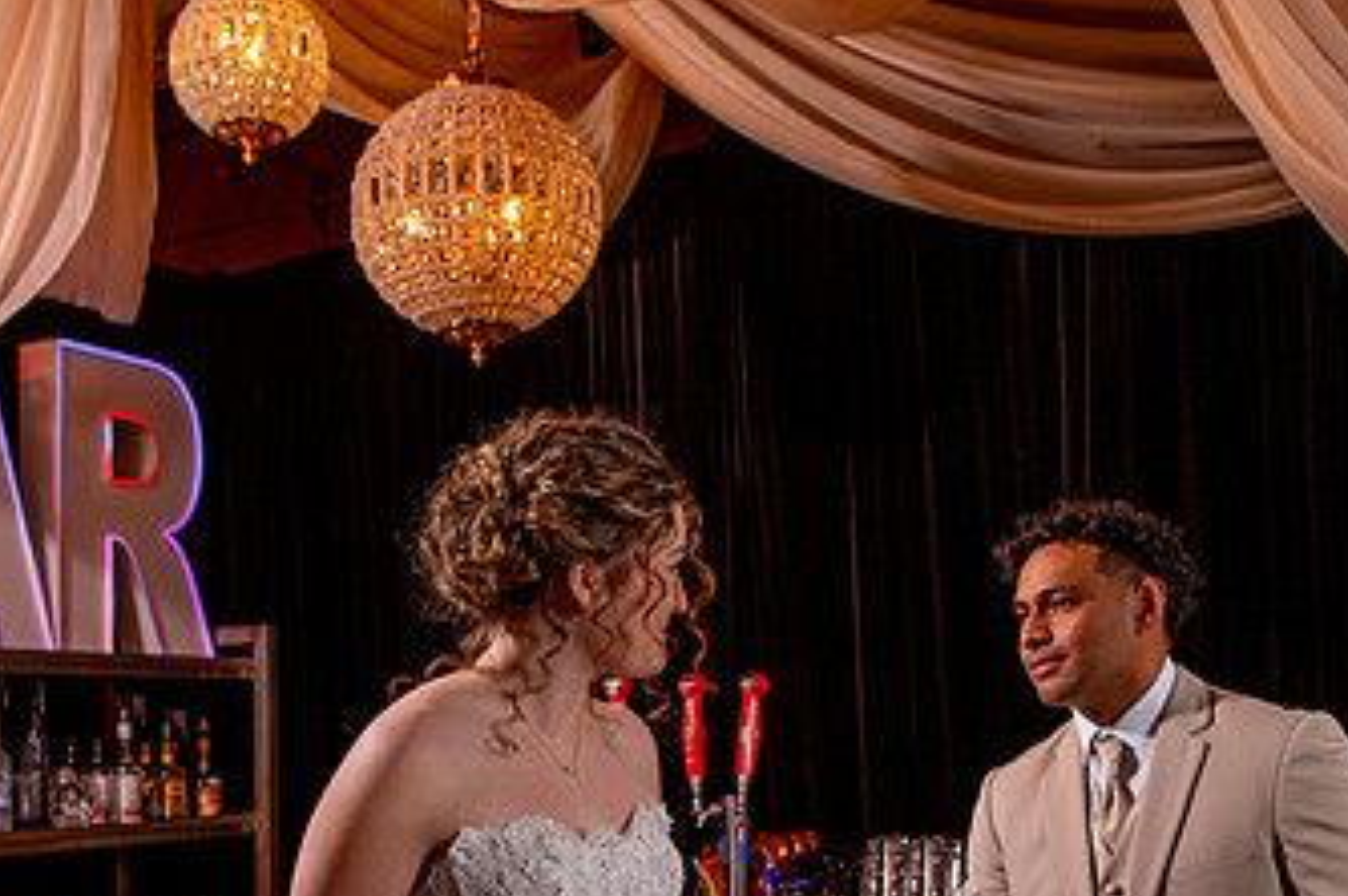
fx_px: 1609
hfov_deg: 45.4
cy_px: 707
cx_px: 615
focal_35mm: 43
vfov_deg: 30.4
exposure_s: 1/320
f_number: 3.5
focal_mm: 24
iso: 640
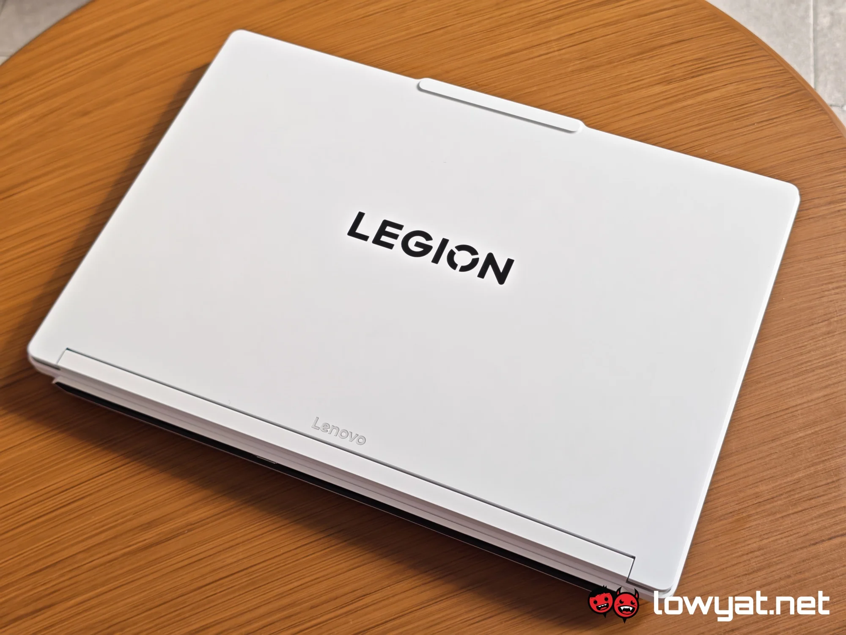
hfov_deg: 41.2
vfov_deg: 31.5
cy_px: 318
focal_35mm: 46
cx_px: 423
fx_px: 1124
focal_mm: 5.4
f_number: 1.6
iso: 50
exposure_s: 1/110
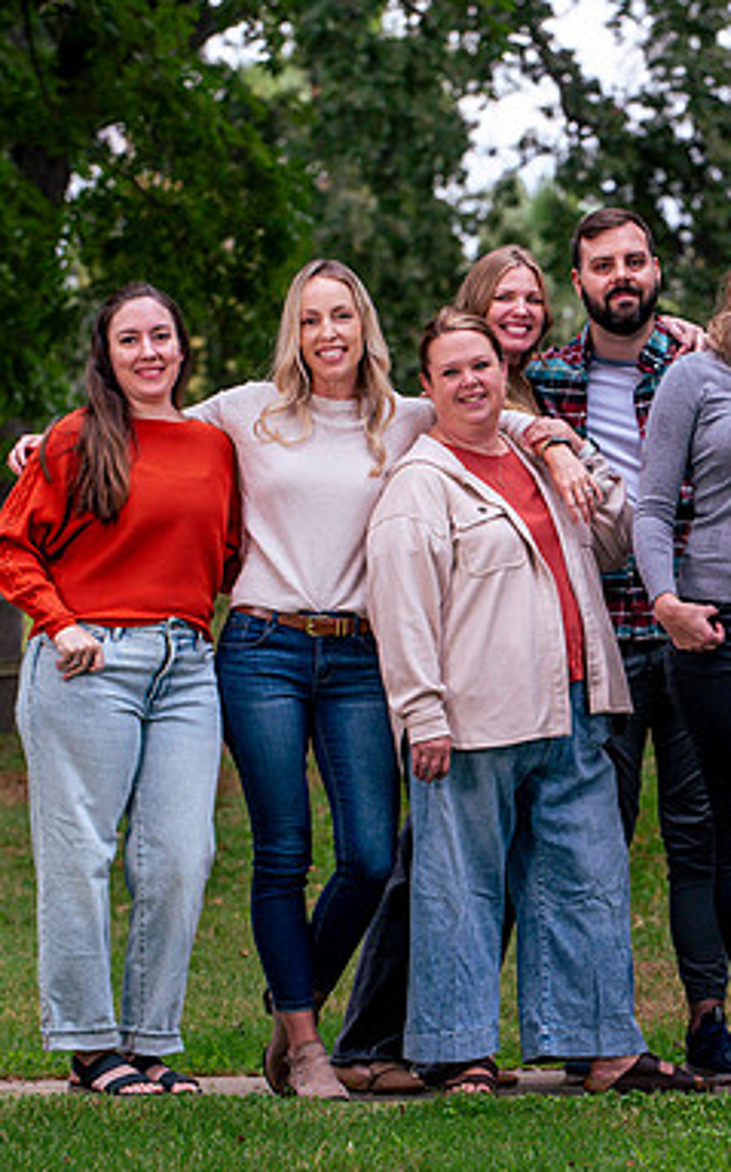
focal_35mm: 197
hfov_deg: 6.6
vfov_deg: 10.6
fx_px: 6287
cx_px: 734
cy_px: 586
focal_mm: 125
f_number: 5.6
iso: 200
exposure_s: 1/250
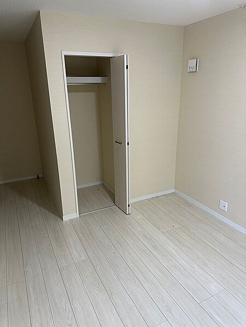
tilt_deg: -17.1
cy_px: 164
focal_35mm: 24
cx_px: 123
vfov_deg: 71.6
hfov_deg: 56.8
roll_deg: +1.1
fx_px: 227
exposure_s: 1/60
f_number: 1.78
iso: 125
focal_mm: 6.86
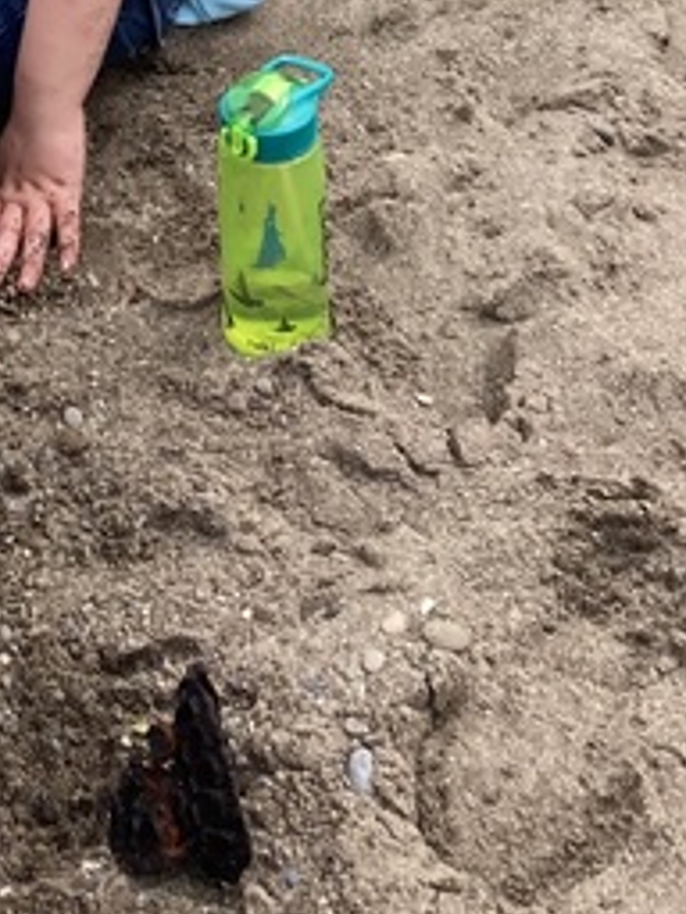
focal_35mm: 112
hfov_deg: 13.0
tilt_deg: -16.1
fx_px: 2959
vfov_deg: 15.6
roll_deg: -2.8
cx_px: -32
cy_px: -600
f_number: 1.8
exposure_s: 1/1548
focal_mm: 3.99
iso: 20
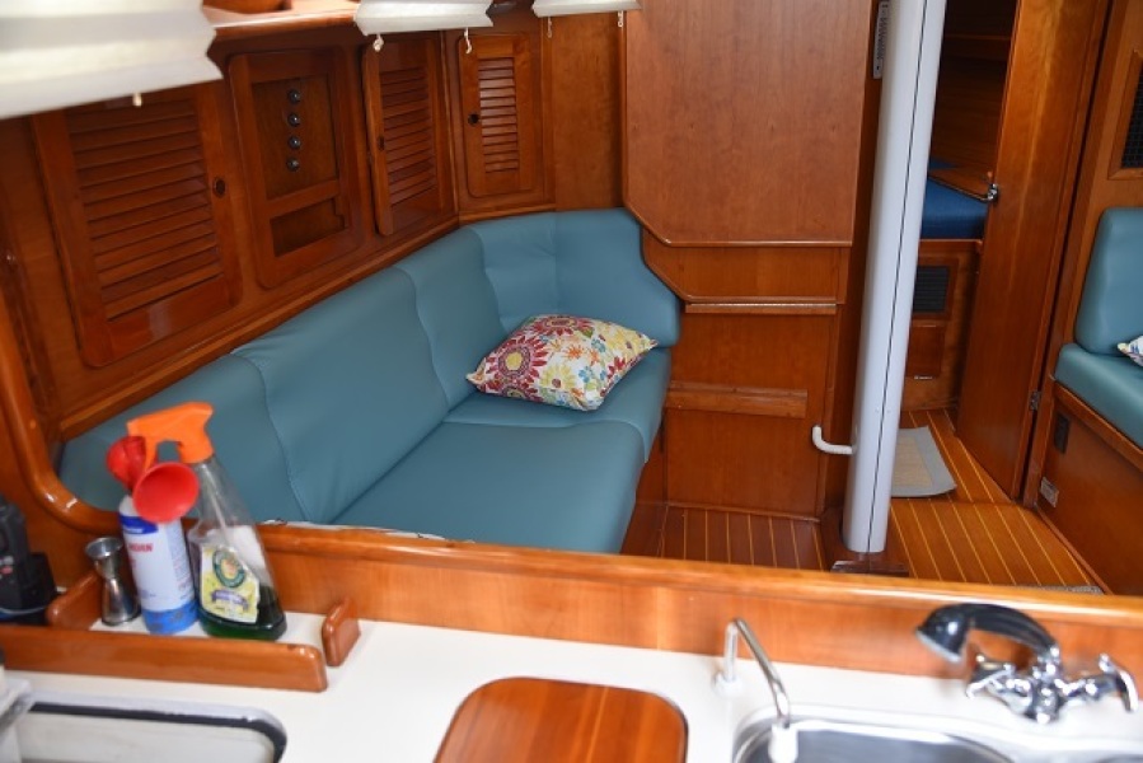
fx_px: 953
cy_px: 382
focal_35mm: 30
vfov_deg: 43.6
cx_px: 572
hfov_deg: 61.9
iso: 560
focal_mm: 30
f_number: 4
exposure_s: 1/60
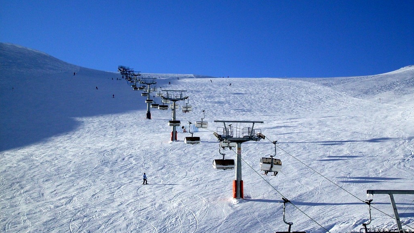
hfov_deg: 31.4
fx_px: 735
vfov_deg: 18.0
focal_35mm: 67
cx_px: 207
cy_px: 117
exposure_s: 1/350
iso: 80
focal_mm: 10.3
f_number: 9.1
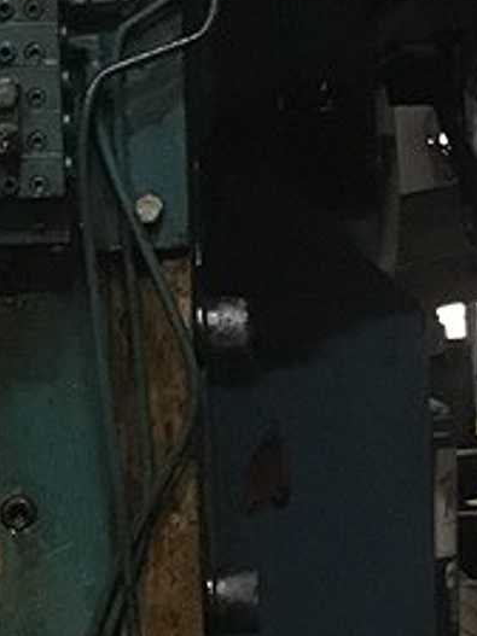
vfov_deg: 14.9
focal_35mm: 132
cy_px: 291
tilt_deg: -0.1
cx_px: 4
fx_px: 2426
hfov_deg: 11.1
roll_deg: +1.7
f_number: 2.2
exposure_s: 1/15
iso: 320
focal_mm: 4.15
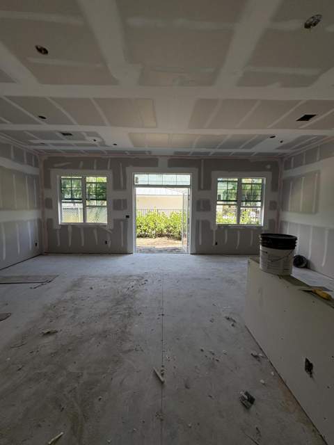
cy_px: 222
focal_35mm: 14
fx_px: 180
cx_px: 167
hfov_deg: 85.7
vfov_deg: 102.1
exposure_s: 1/332
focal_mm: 2.22
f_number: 2.2
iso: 64
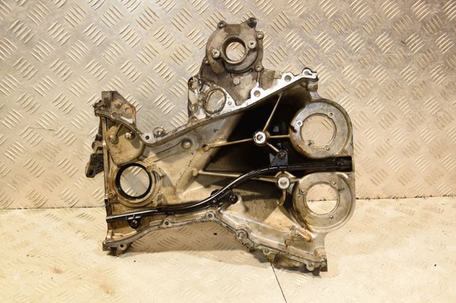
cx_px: 228
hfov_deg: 46.4
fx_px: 532
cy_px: 152
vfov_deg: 31.9
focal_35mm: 42
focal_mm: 28
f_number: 5
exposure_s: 1/160
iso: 800
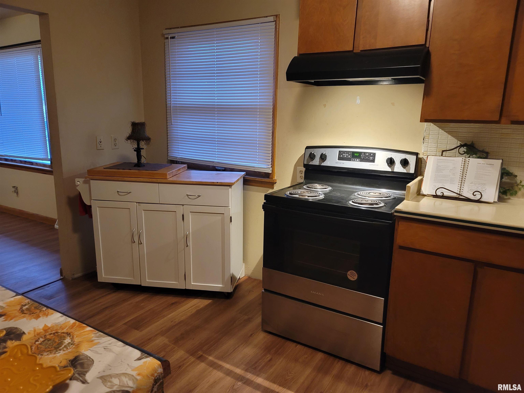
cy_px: 196
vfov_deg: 54.9
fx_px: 378
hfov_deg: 69.4
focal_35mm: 25
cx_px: 262
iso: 500
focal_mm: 7
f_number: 1.8
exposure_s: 1/40
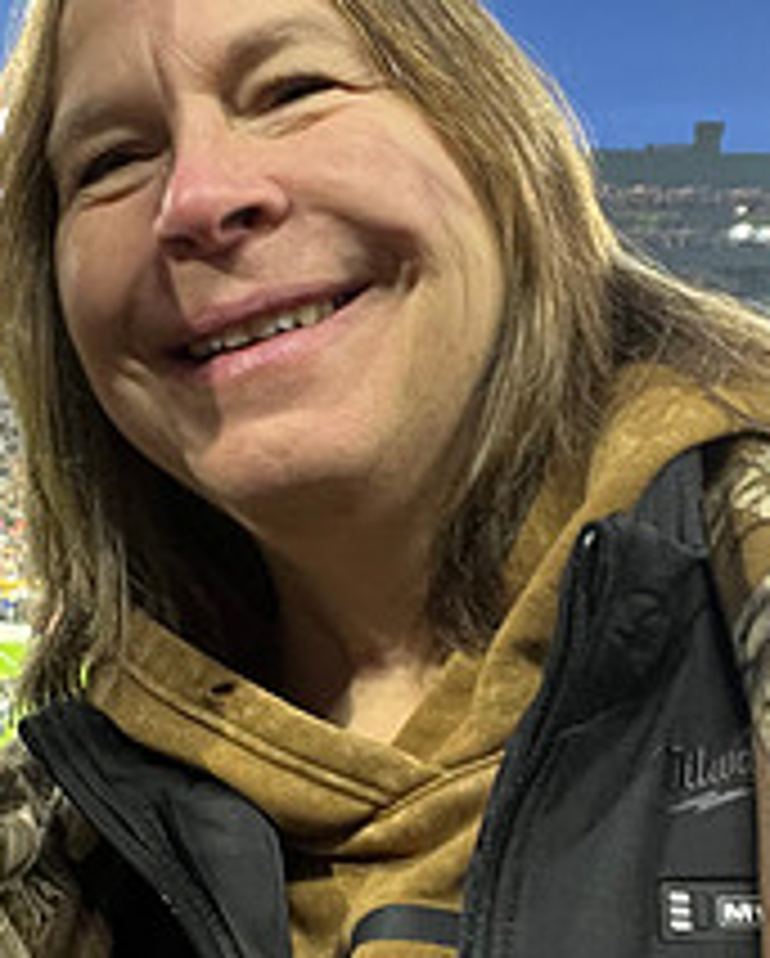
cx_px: 162
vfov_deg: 30.9
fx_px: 1734
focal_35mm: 61
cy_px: 475
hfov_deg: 24.7
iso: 160
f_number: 2.2
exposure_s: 1/60
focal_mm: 2.71
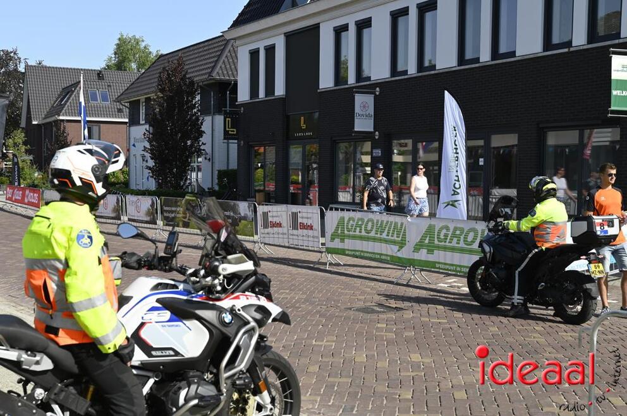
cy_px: 208
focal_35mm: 52
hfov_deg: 38.2
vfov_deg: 25.9
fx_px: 905
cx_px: 314
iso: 100
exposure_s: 1/320
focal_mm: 52
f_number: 6.3
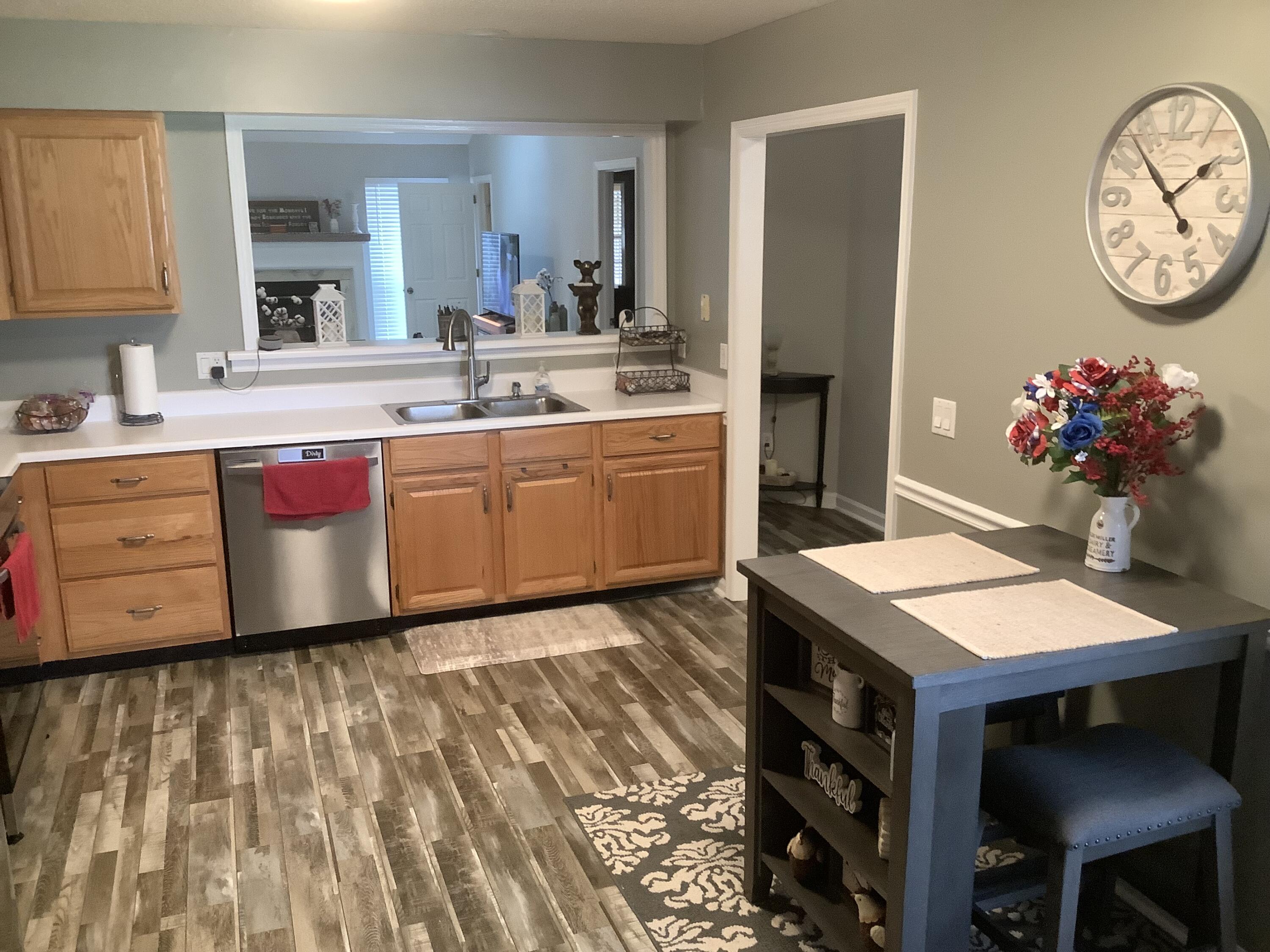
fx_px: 1137
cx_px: 635
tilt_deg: -13.9
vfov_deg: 45.4
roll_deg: -0.3
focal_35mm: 31
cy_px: 476
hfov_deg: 58.4
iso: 320
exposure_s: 1/60
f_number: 2.4
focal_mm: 3.3
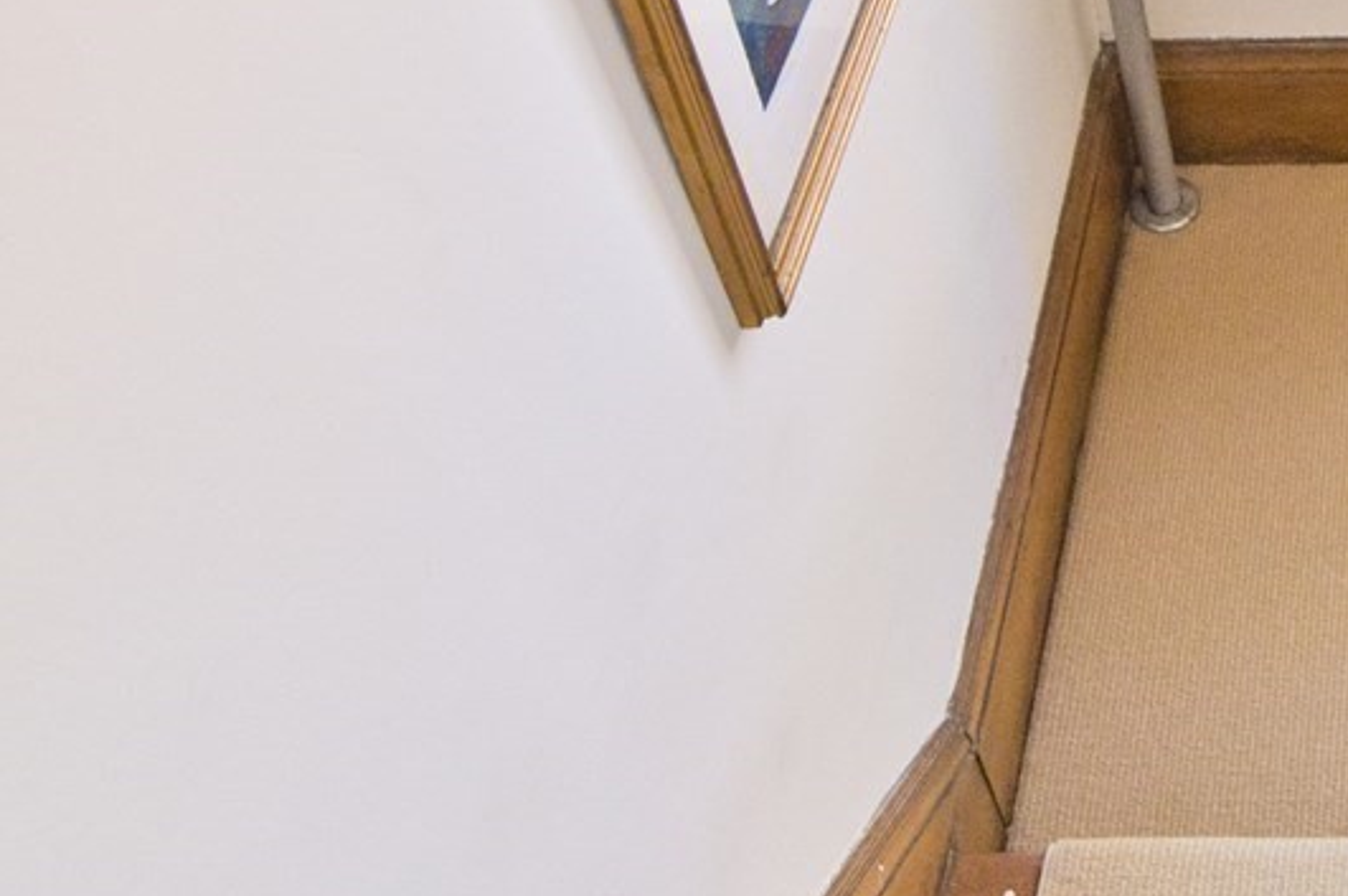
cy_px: -250
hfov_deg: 31.9
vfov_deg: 22.5
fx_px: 2020
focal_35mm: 54
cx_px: 1538
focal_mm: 14
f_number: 2.8
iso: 1000
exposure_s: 1/125
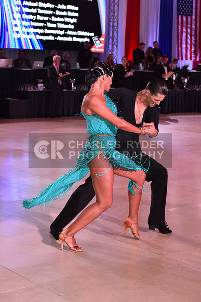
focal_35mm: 80
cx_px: 100
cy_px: 151
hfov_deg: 17.1
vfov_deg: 25.4
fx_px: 670
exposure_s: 1/250
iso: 2500
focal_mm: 80
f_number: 6.3
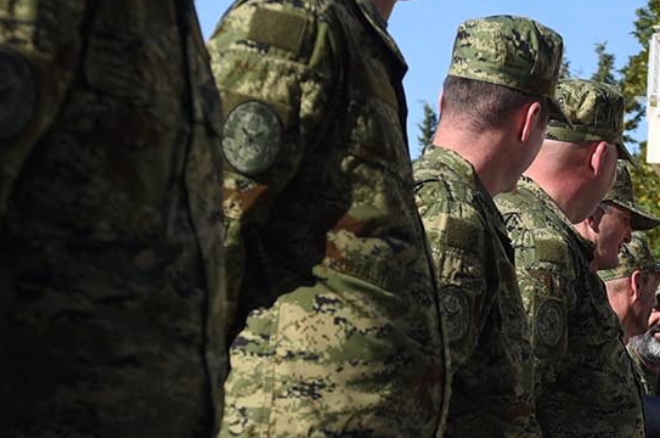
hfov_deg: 18.3
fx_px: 1940
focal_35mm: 106
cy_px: 358
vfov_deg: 12.8
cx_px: 792
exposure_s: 1/2000
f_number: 2.8
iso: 200
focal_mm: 36
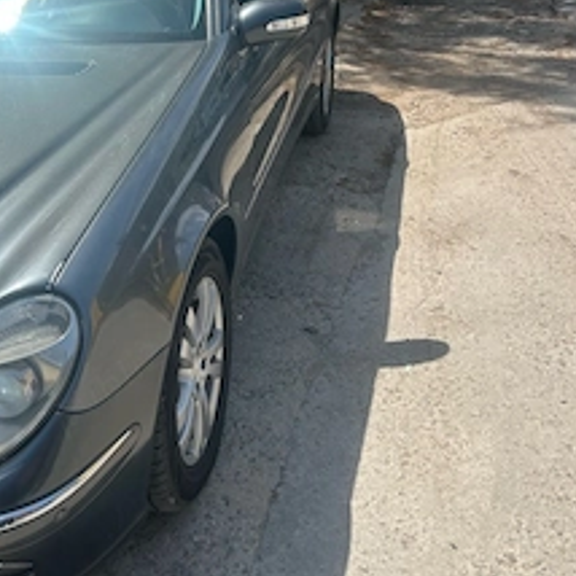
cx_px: 194
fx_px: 810
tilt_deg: -23.2
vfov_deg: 38.7
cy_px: 188
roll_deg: +3.3
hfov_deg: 38.7
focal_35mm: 43
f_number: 1.5
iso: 50
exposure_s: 1/3968
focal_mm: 5.7
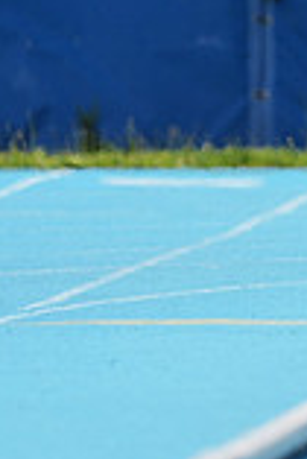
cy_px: -54
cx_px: 772
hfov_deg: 0.9
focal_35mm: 1571
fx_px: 20050
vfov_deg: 1.3
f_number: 6.3
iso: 500
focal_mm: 426
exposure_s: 1/2000
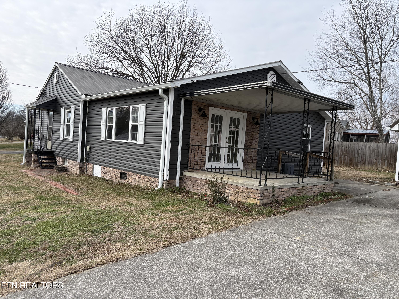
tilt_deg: -1.2
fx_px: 300
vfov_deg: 53.1
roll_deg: -3.7
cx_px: 200
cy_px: 150
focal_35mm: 26
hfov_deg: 67.3
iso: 50
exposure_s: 1/2364
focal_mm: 5.96
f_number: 1.6
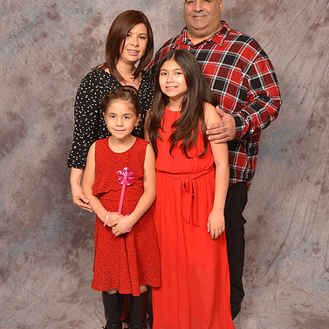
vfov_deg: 36.0
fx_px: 505
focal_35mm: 47
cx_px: 163
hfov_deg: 36.1
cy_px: 152
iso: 200
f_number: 5.6
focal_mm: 24
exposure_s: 1/60
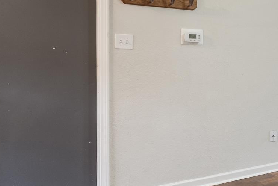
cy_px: 65
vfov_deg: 25.4
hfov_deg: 28.3
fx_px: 409
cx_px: 390
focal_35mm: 53
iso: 250
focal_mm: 16
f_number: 9
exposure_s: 1.3
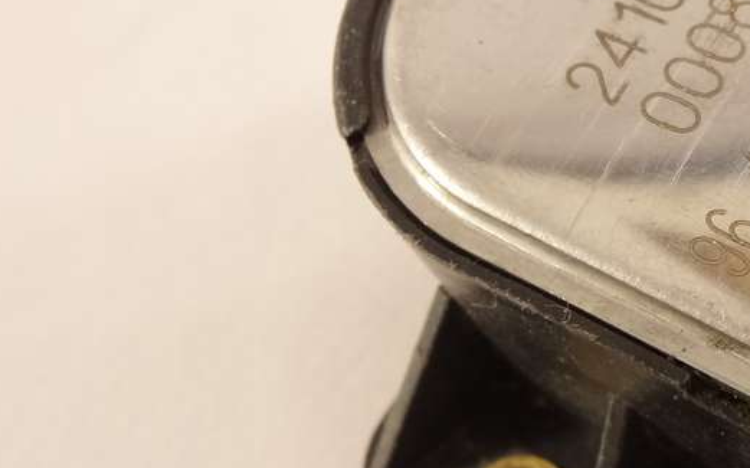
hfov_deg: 25.6
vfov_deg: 17.4
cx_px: 813
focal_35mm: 75
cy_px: 196
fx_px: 1532
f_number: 8
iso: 1000
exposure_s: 1/30
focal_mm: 10.4
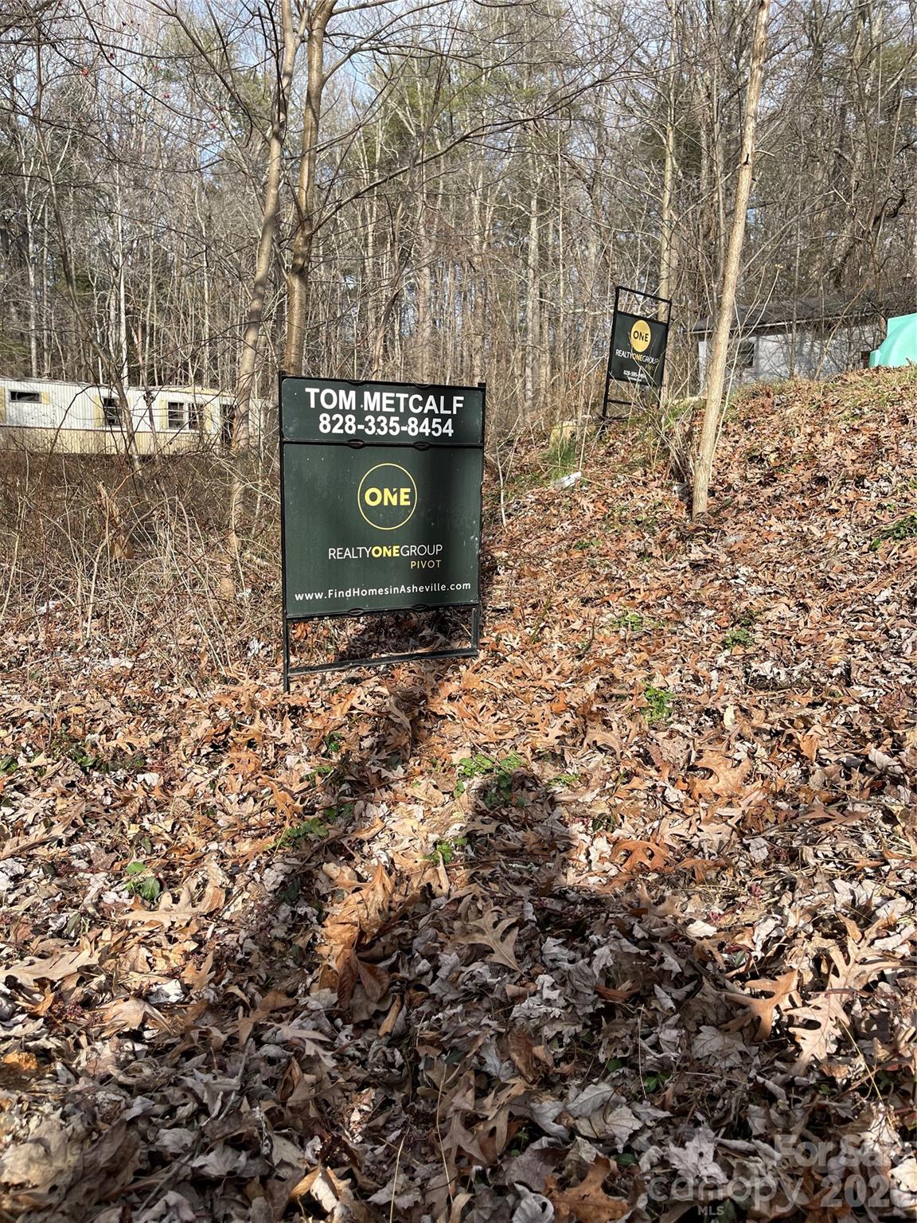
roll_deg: -1.8
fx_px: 918
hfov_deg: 53.1
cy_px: 612
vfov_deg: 67.3
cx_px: 458
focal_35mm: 26
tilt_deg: -9.6
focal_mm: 5.1
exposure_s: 1/1353
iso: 32
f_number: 1.6
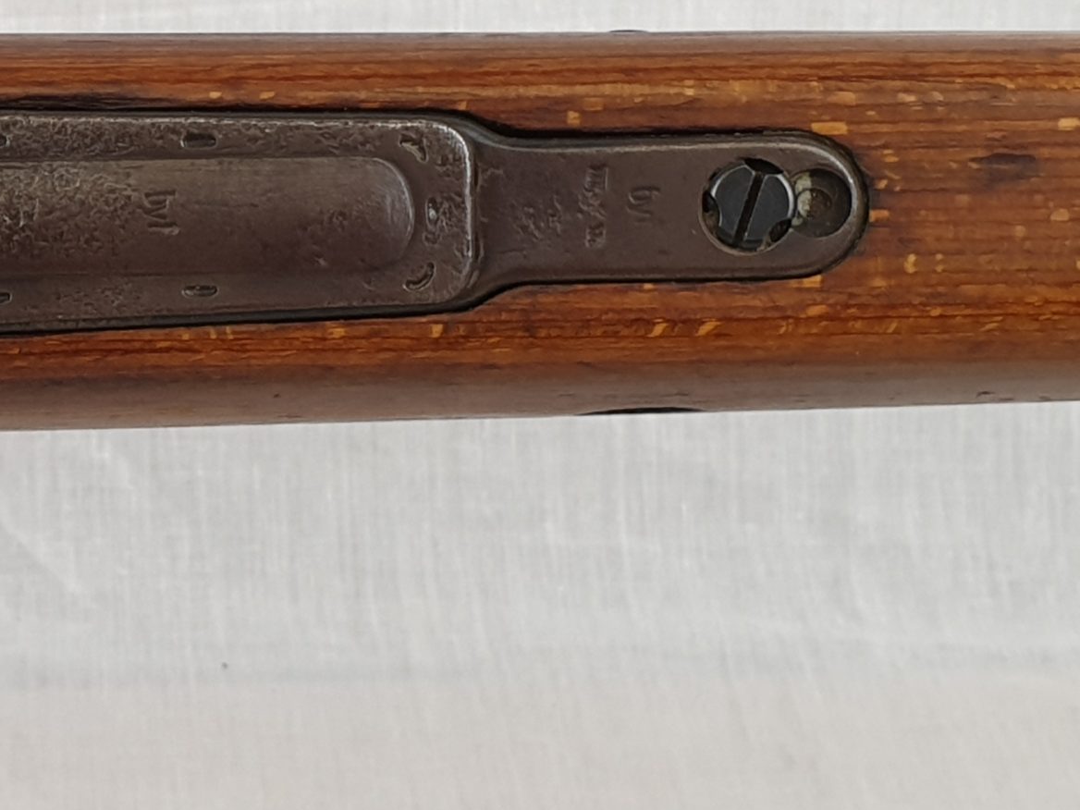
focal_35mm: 57
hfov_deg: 30.5
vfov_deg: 25.4
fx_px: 1778
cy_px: 221
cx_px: -89
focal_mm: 4.3
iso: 80
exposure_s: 1/50
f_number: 2.4
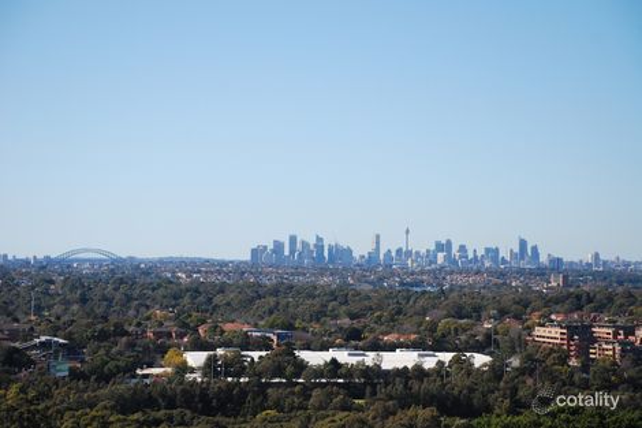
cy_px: 214
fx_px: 1872
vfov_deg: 13.0
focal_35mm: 105
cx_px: 321
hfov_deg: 19.5
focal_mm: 70
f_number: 5.6
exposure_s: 1/1000
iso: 320
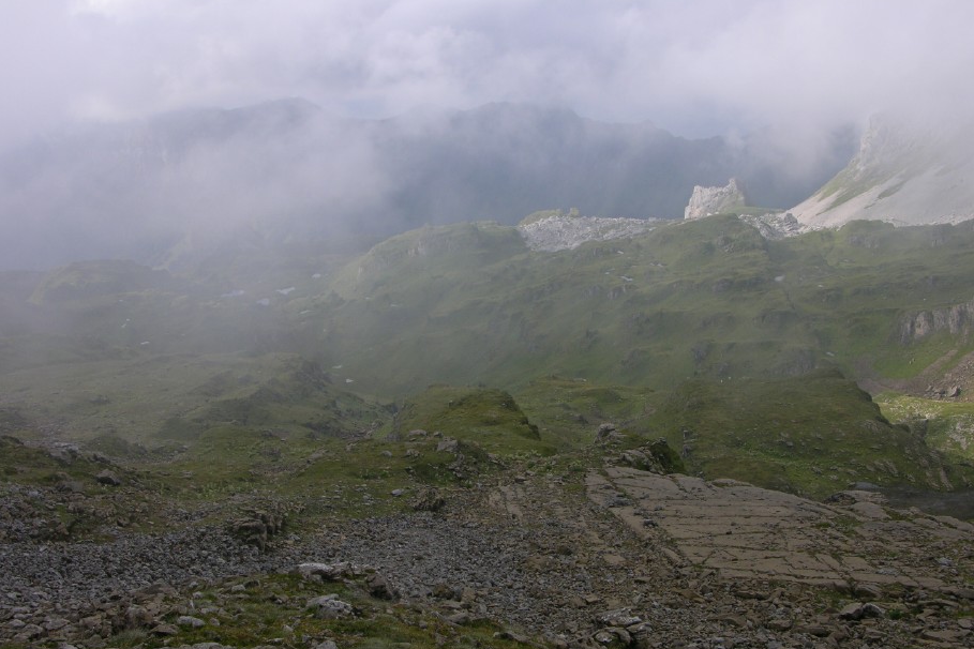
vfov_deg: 32.5
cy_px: 403
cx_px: 478
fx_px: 1109
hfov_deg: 47.4
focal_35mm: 41
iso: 50
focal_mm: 8.9
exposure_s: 1/179
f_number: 6.3
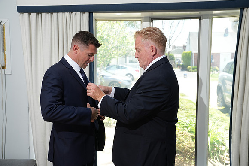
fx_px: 263
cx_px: 124
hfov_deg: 50.7
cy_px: 83
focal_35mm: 38
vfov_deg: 35.1
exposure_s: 1/200
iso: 320
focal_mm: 38
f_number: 4
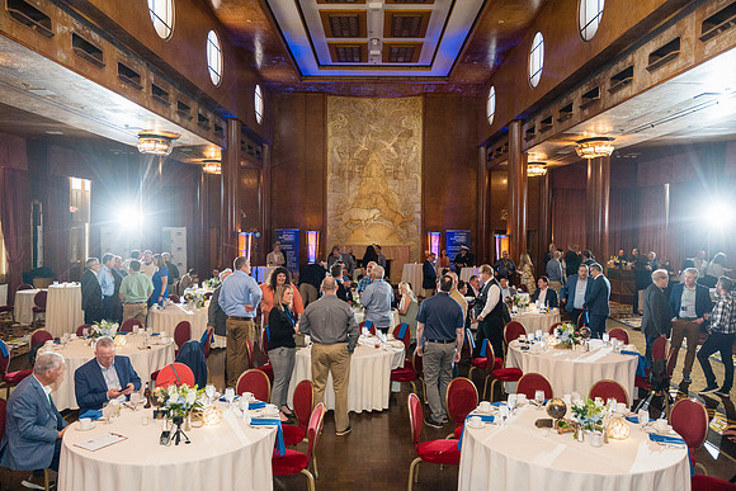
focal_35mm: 29
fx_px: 591
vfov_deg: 45.1
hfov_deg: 63.8
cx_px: 368
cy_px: 246
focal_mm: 28.9
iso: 2500
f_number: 2.8
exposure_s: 1/250
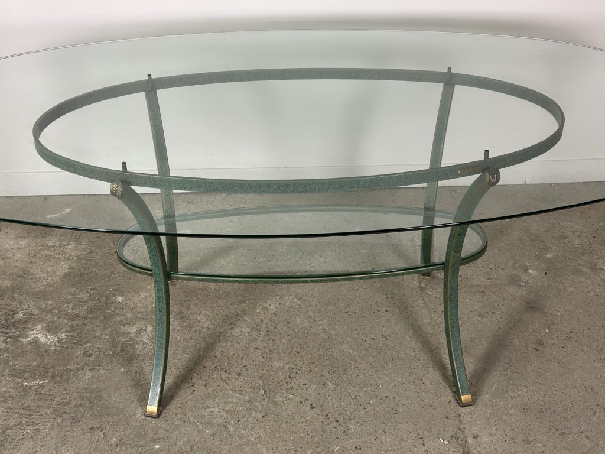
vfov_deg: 30.3
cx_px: 302
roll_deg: -0.2
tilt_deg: -35.4
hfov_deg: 39.7
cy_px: 227
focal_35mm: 48
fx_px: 839
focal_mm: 6.86
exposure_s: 1/50
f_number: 1.78
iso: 125
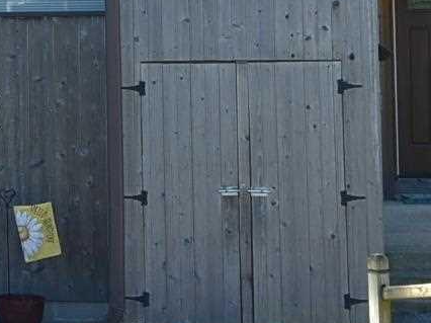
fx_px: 1767
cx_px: 34
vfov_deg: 10.1
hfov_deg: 13.8
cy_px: -178
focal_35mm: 142
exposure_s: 1/200
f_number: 6.3
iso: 200
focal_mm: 14
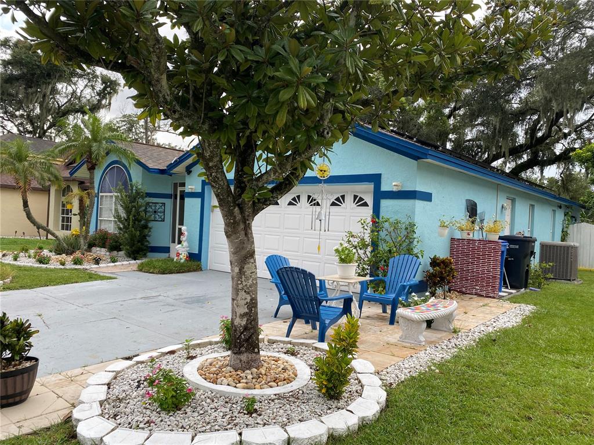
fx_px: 446
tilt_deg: +0.0
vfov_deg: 53.1
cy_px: 222
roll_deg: -3.1
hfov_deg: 67.3
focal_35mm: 26
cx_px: 297
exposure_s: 1/293
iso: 32
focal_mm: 4.25
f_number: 1.8
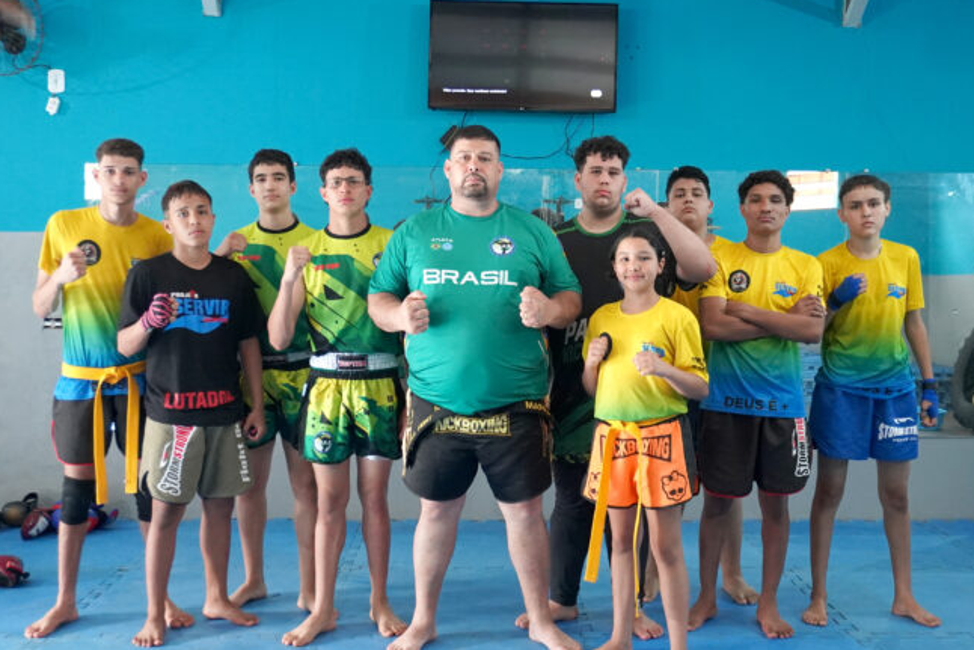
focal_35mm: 42
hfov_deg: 46.4
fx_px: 1137
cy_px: 342
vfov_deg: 31.9
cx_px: 484
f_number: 4.5
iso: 3200
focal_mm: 26
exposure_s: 1/160
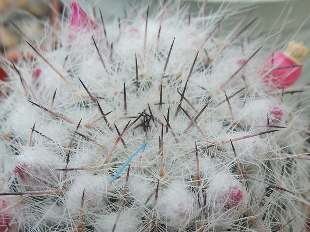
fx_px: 582
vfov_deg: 22.3
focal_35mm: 65
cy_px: 177
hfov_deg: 29.8
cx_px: 149
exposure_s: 1/200
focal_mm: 5.6
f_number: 3.6
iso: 125
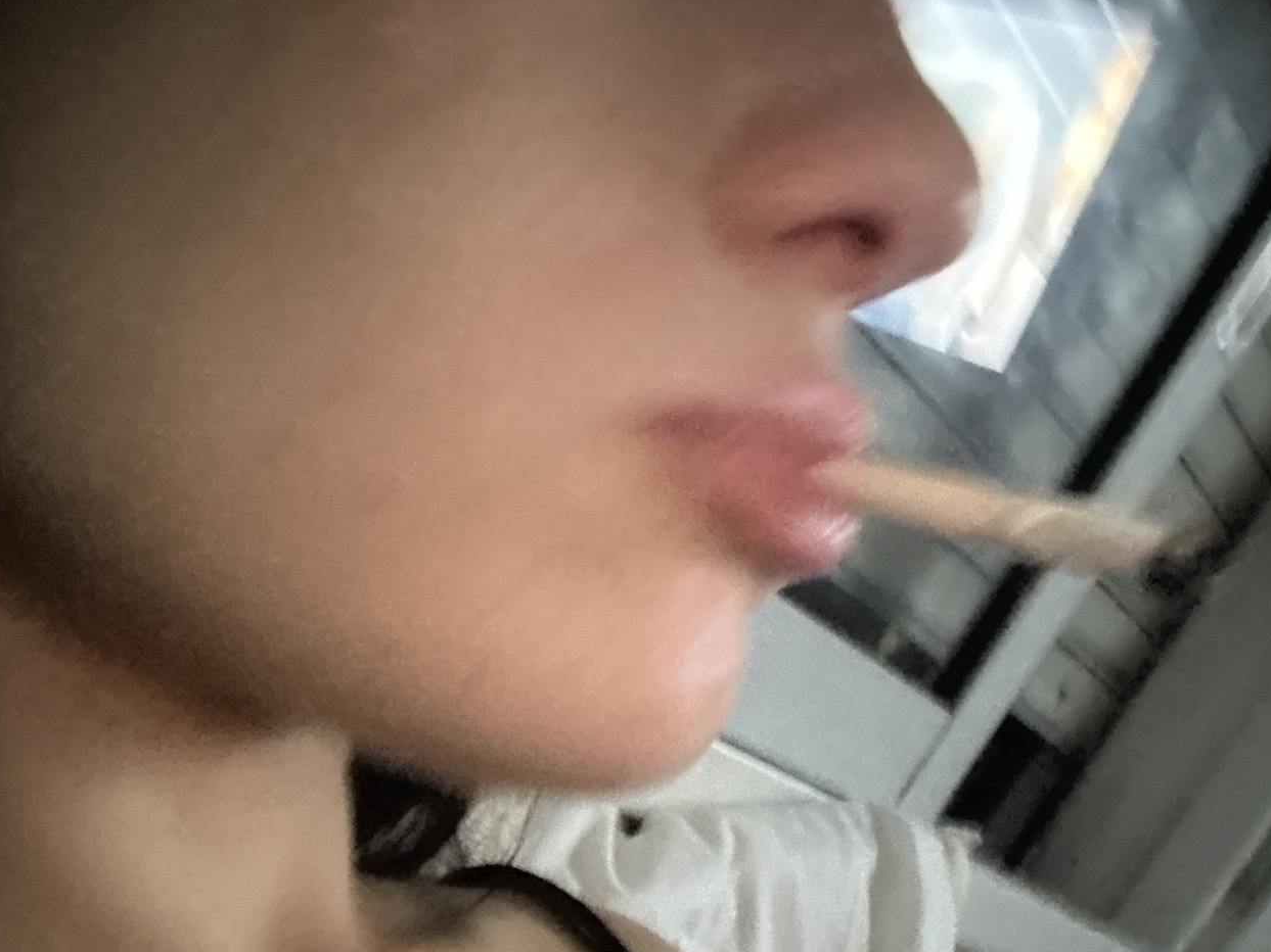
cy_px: 746
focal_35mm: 37
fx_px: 1358
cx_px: 523
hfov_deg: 49.9
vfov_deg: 37.4
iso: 800
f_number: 1.9
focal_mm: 2.69
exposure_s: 1/15
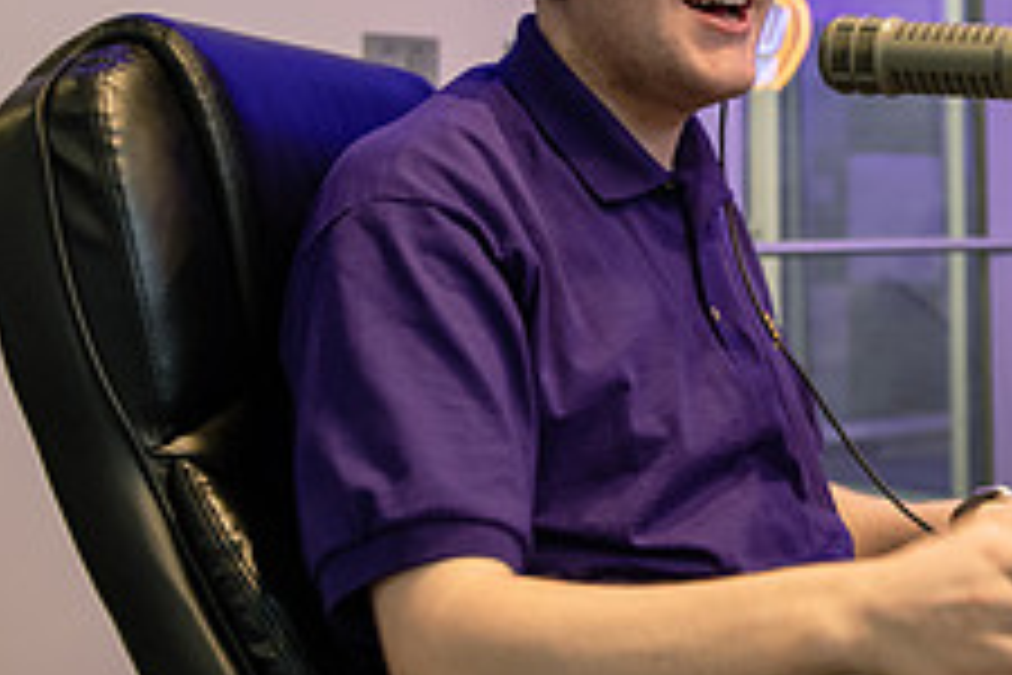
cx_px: 864
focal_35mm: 80
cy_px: 164
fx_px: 2249
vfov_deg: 17.0
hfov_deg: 24.8
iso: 1000
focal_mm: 31
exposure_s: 1/60
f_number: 2.8
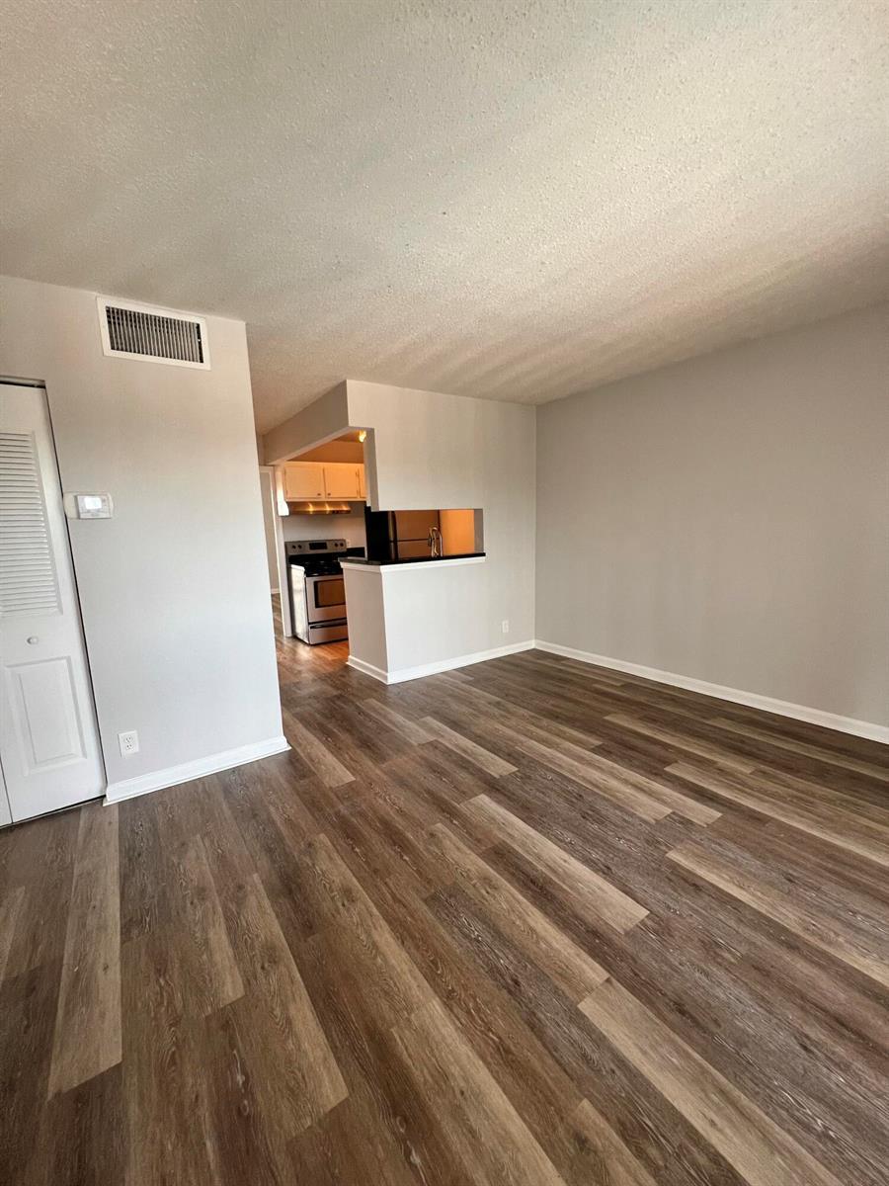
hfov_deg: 89.9
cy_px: 593
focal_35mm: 13
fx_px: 445
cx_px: 444
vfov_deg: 106.2
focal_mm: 1.57
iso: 200
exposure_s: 1/120
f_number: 1.8
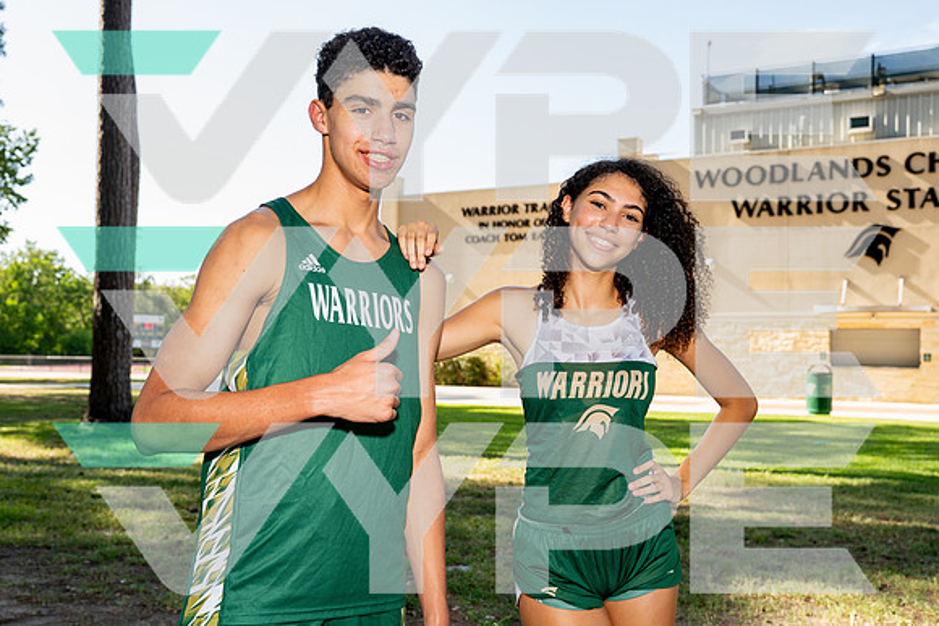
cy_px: 310
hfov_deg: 53.3
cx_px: 458
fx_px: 936
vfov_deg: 37.0
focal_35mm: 36
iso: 160
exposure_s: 1/250
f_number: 5
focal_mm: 34
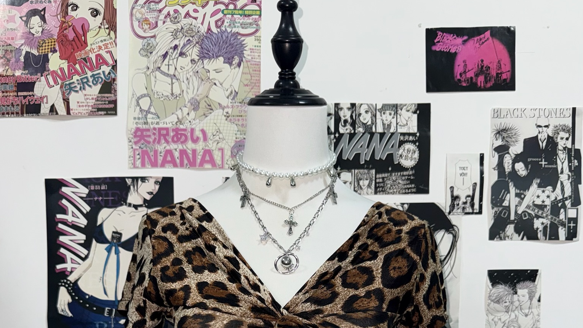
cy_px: 367
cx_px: 292
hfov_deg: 56.6
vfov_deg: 30.0
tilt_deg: -2.0
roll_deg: -1.1
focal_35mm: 35
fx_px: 541
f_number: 1.78
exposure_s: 1/57
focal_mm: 6.76
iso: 100
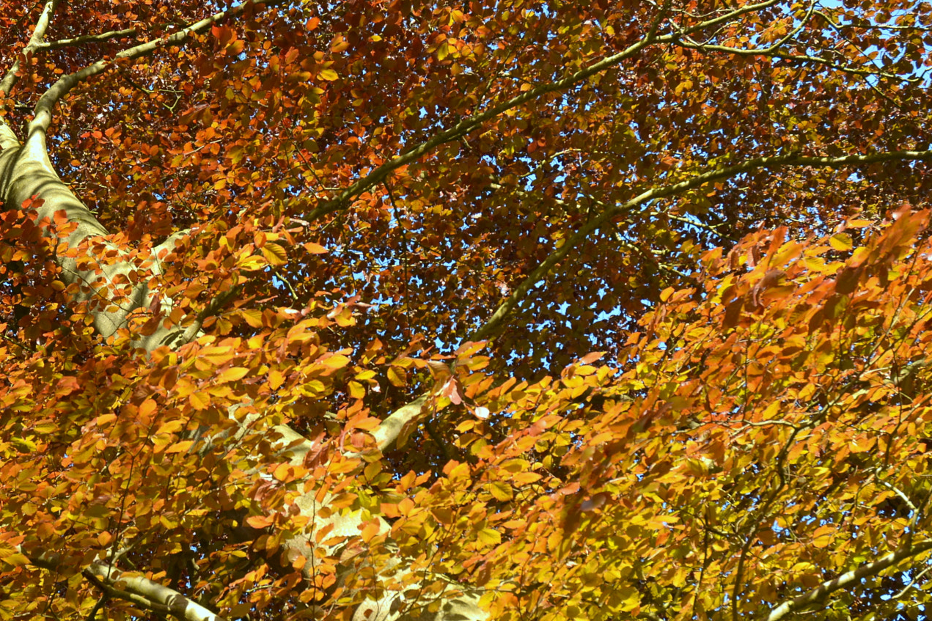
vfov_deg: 23.3
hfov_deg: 34.4
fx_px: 1501
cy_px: 418
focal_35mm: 58
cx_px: 375
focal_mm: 24
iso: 180
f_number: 8
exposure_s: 1/160
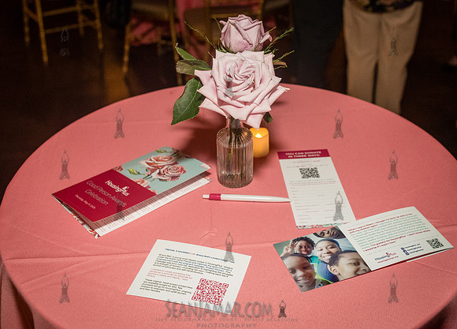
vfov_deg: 31.8
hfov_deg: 43.3
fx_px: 575
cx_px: 255
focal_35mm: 44
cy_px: 132
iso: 6400
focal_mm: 35
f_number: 4
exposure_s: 1/200
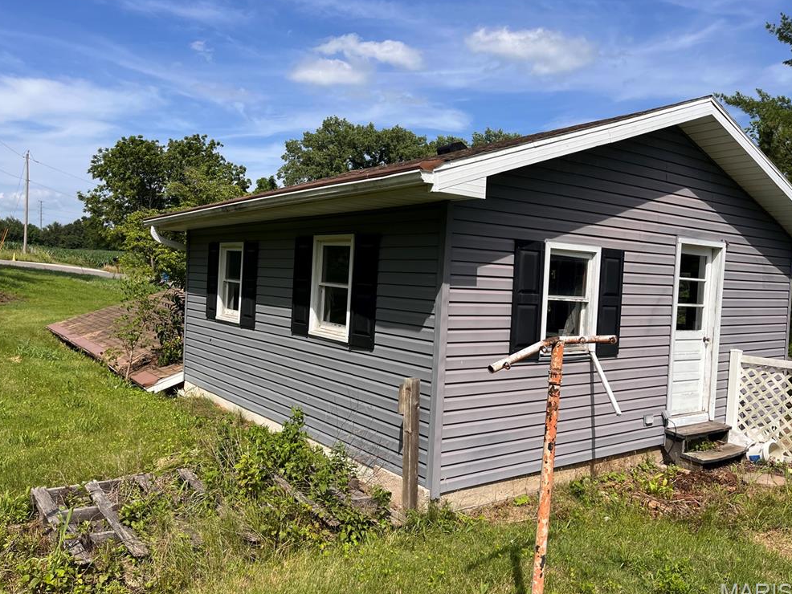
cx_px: 390
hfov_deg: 65.3
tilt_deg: -2.9
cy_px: 301
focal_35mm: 27
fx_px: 618
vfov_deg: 51.4
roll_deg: -1.5
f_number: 1.6
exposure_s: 1/3413
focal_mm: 5.1
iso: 50
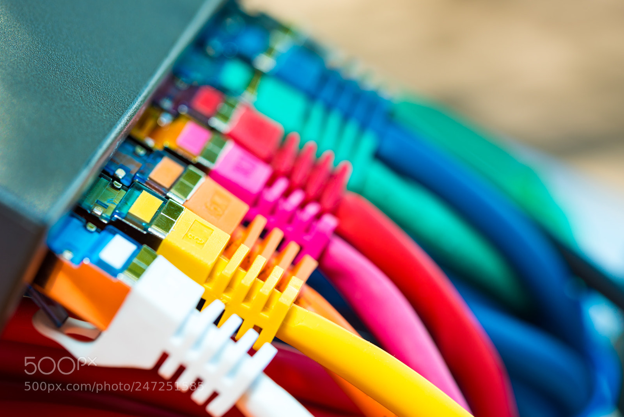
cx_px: 312
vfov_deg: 15.2
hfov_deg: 22.6
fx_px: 1560
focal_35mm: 90
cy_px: 208
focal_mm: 90
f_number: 7.1
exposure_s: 1/100
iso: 64
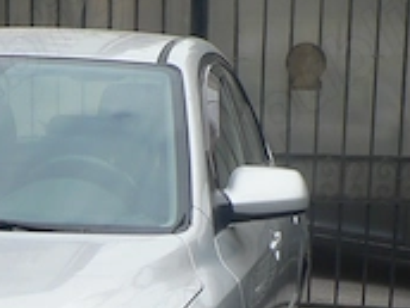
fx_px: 1445
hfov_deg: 15.5
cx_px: -98
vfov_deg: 11.8
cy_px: 413
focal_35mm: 122
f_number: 4
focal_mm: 6
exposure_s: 1/200
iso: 64
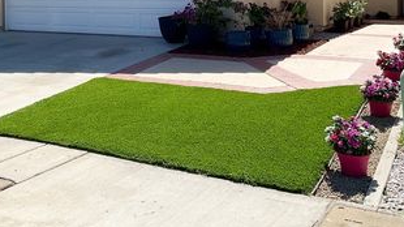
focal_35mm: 51
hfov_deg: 40.3
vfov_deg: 22.5
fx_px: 546
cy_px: -3
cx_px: 152
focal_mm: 3
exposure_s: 1/2959
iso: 16
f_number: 1.8
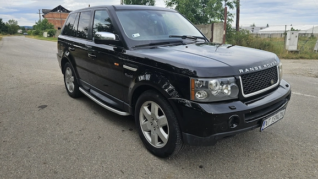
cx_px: 155
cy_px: 69
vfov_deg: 44.1
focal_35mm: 26
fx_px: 219
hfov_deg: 71.9
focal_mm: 5.4
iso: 25
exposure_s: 1/924
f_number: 1.8
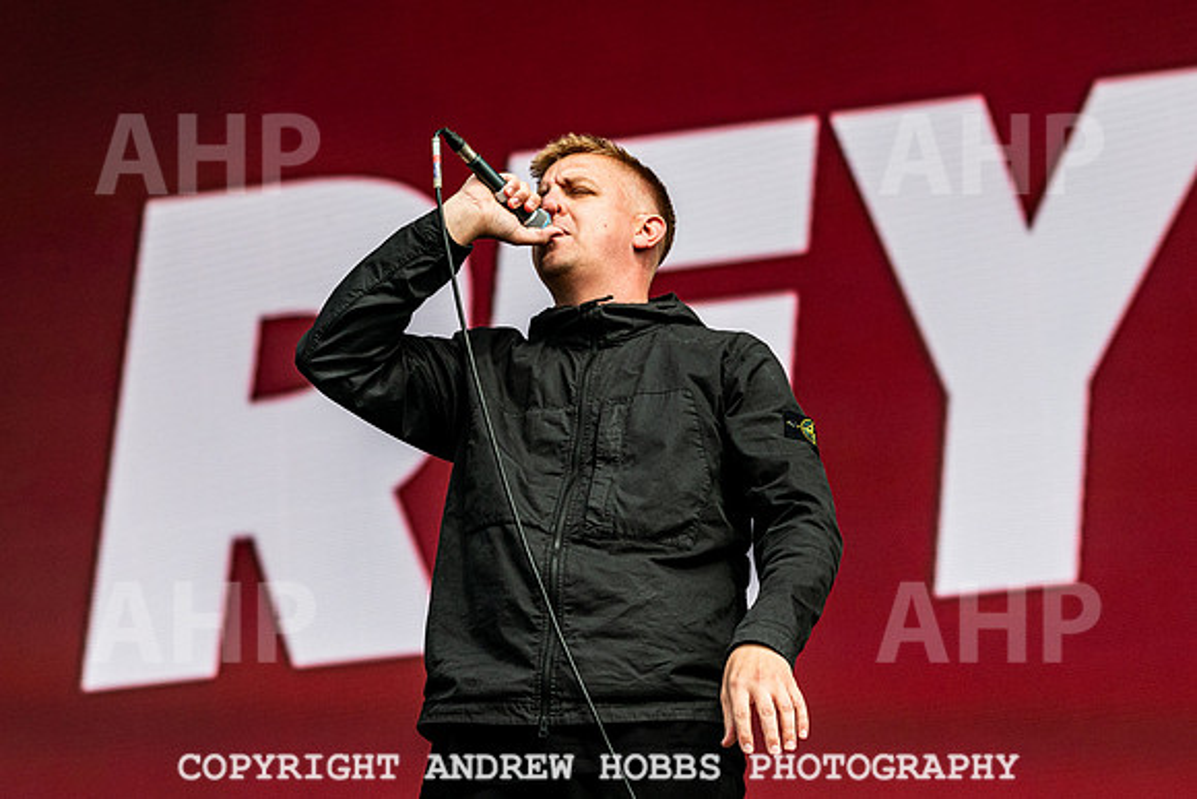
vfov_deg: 10.6
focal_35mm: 130
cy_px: 370
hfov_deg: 15.8
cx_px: 598
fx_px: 4318
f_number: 4.5
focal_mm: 102
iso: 400
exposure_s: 1/6400
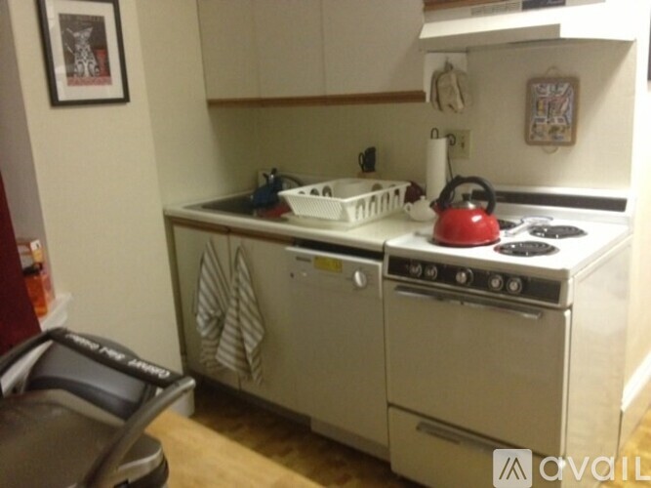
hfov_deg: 52.6
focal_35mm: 35
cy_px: 244
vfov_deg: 40.7
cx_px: 326
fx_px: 658
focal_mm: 4.28
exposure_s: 1/17
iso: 400
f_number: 2.4
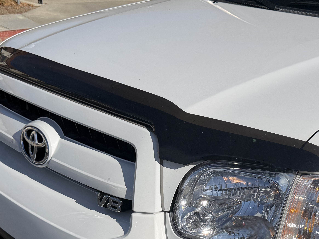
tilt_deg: -24.3
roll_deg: -2.1
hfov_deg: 32.3
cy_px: 189
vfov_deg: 24.4
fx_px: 544
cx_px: 225
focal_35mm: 59
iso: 80
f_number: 1.78
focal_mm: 6.76
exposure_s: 1/17544
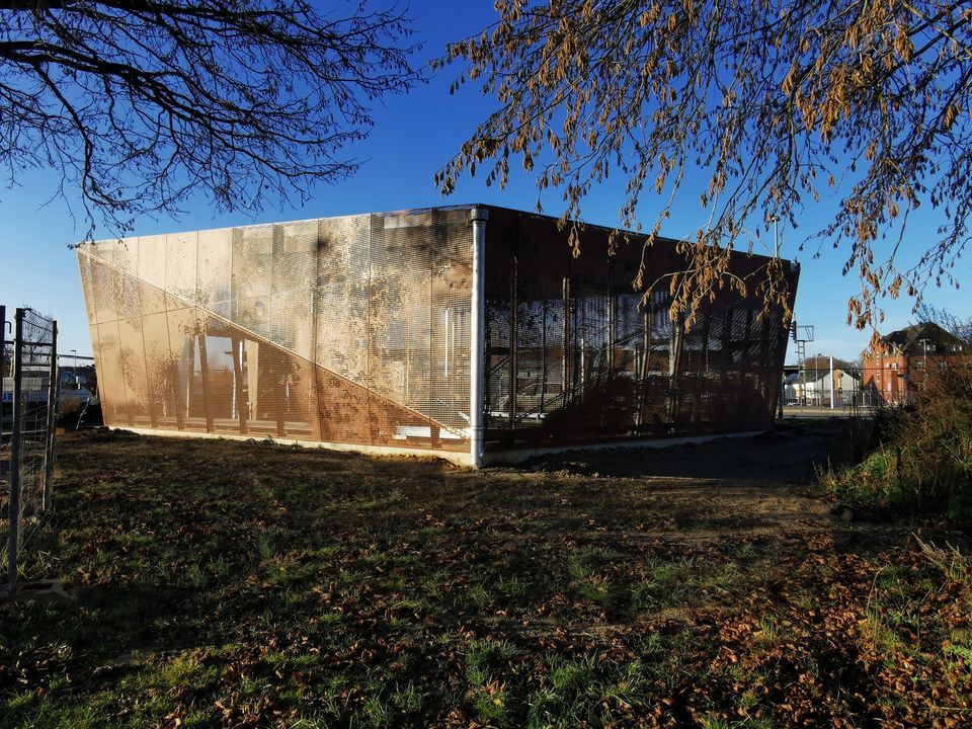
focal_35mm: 23
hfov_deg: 73.9
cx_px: 486
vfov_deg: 58.9
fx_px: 646
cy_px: 364
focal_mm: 2.35
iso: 50
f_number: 2.2
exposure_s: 1/632
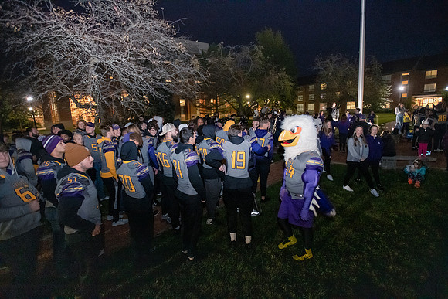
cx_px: 224
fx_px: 212
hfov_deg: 93.3
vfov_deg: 70.5
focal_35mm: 17
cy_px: 150
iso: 12800
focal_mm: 17
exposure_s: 1/60
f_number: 2.8
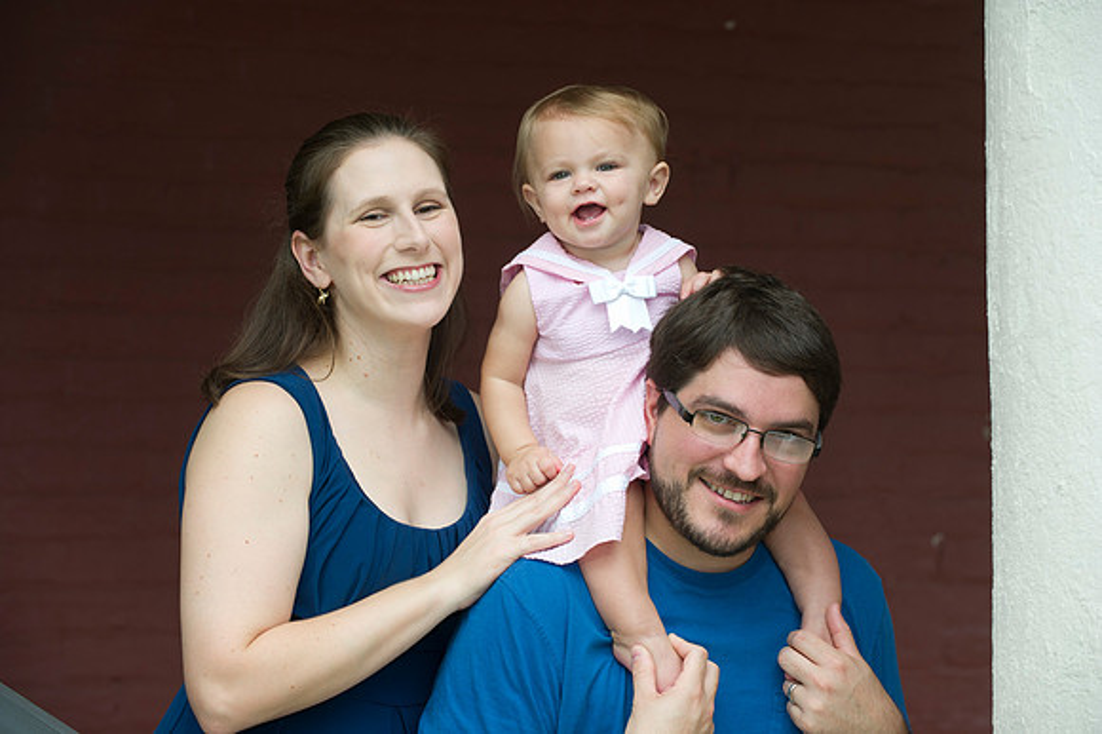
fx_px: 3671
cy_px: 367
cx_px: 551
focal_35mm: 120
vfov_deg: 11.4
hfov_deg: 17.1
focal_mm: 120
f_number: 5
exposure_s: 1/160
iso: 400
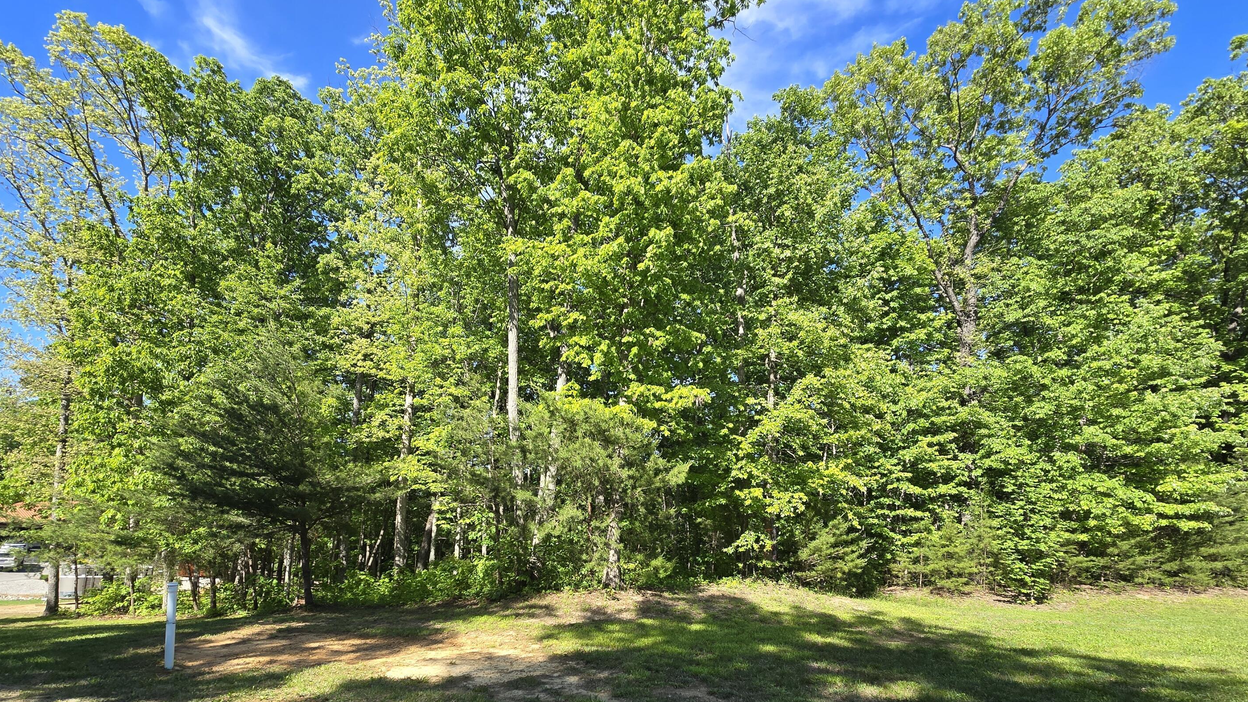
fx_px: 496
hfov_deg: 103.0
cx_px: 609
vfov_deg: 68.2
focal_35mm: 15
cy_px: 478
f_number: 2.2
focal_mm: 2.2
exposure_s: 1/647
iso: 50
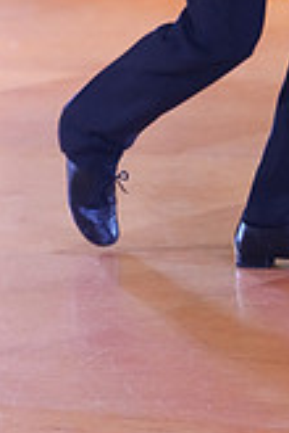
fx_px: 3925
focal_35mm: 326
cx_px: 211
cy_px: -150
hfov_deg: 4.2
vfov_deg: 6.3
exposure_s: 1/400
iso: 5000
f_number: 2.8
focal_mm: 93
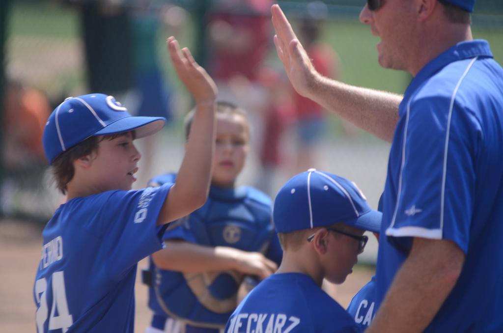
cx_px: 252
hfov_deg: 6.9
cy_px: 166
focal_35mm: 300
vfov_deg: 4.6
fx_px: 4183
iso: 100
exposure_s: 1/320
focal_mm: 200
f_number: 2.8
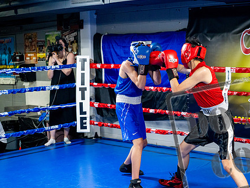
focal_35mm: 65
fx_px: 470
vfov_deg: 22.6
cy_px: 103
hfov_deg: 29.6
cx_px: 167
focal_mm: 50
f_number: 2
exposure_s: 1/1000
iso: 4000
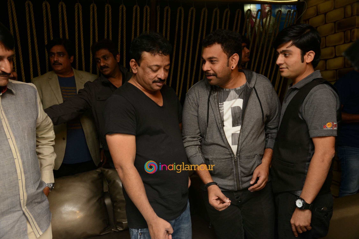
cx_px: 180
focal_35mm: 32
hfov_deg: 58.7
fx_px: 319
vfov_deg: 41.1
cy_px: 120
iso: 800
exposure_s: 1/125
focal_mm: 32
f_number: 5.6
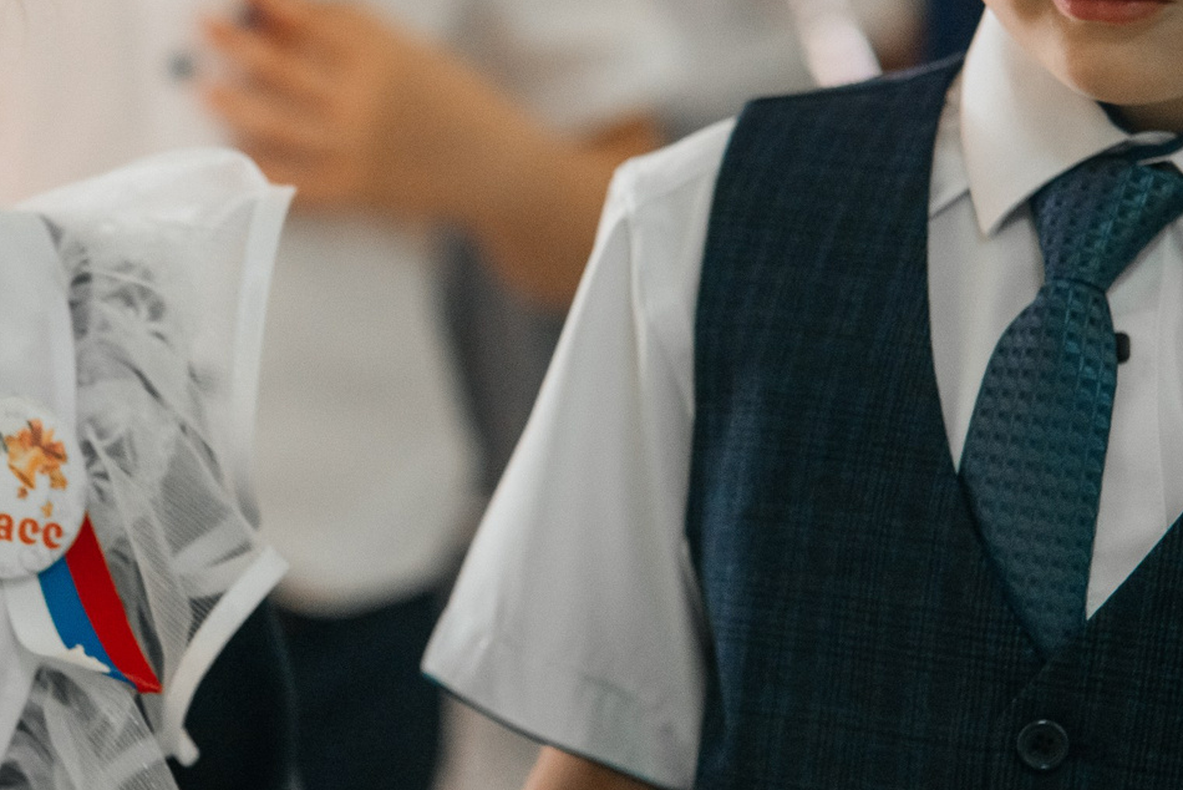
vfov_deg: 6.0
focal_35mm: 229
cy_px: 239
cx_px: 62
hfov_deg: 8.9
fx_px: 7527
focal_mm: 85
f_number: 2.2
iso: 640
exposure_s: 1/250
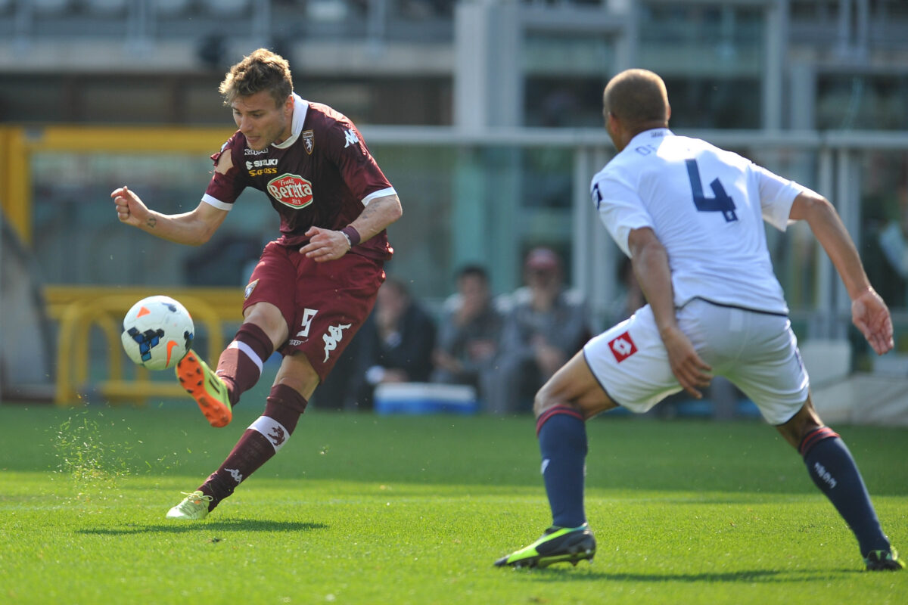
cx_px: 454
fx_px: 10593
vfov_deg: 3.3
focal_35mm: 420
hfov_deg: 4.9
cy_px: 302
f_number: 4
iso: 400
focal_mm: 420
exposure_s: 1/1250
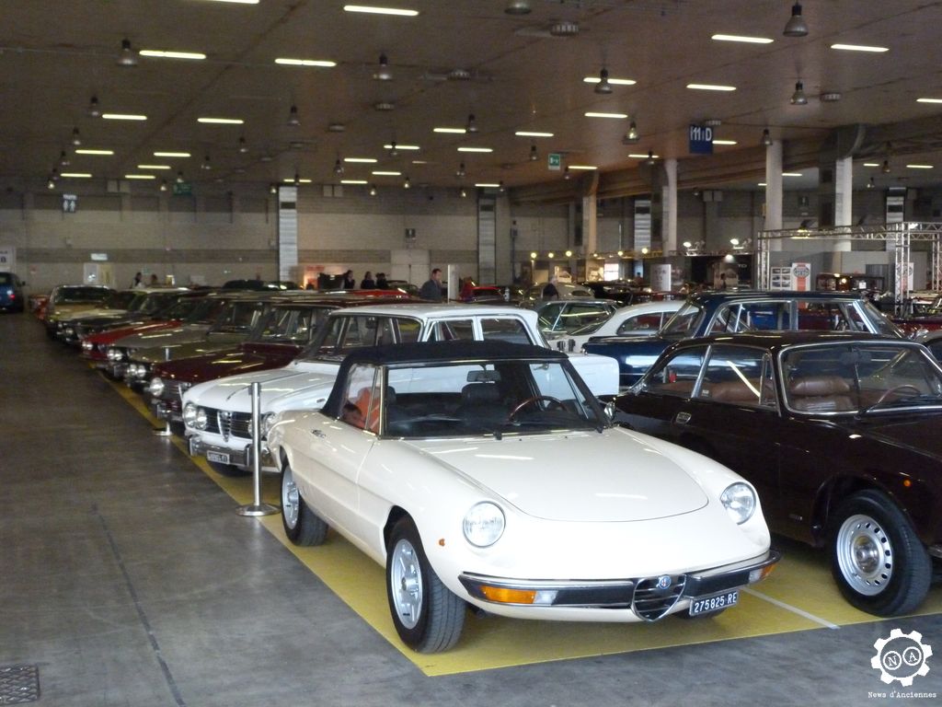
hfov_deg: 42.9
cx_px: 471
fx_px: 1197
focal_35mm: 44
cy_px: 354
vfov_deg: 32.9
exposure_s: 1/100
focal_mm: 7.9
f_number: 3.2
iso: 800
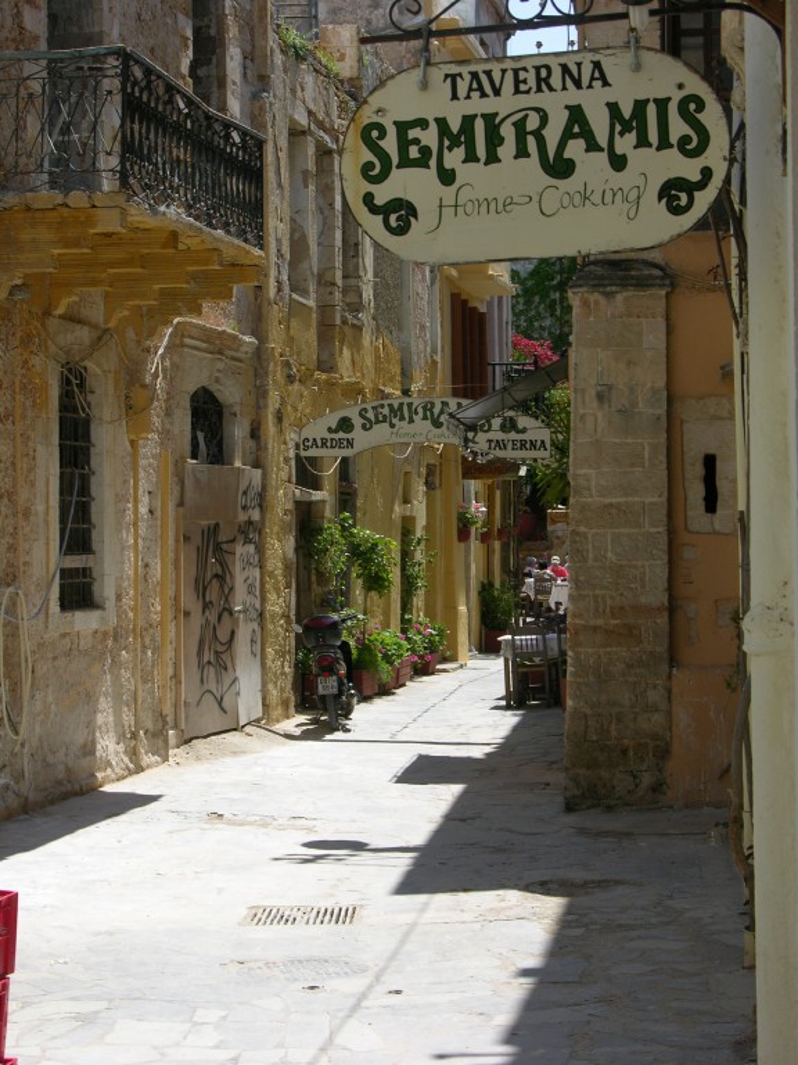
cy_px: 532
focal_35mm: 74
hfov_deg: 19.9
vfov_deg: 26.3
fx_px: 2275
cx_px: 399
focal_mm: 18.8
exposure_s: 1/224
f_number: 6
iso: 50
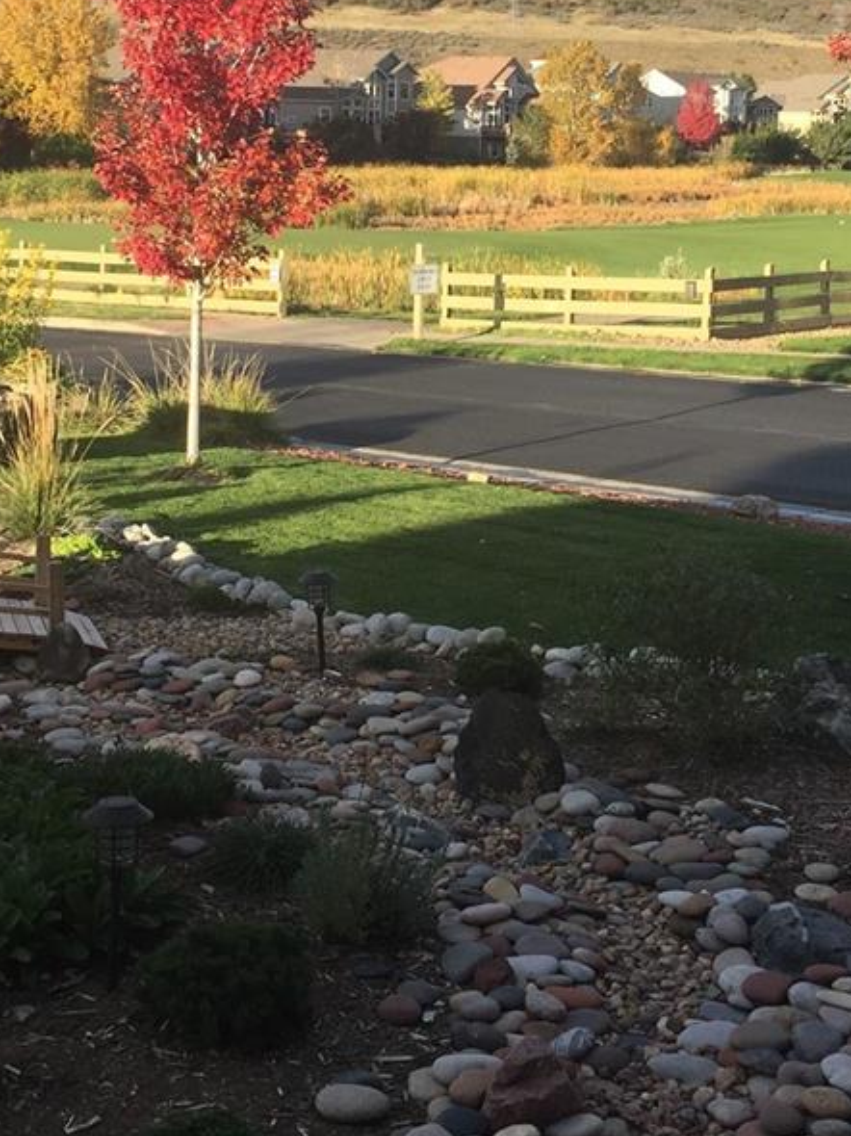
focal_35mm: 59
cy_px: 293
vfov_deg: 32.1
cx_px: 435
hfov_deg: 24.8
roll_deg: -1.9
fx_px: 1935
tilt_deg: -2.8
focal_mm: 4.15
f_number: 2.2
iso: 32
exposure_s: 1/791
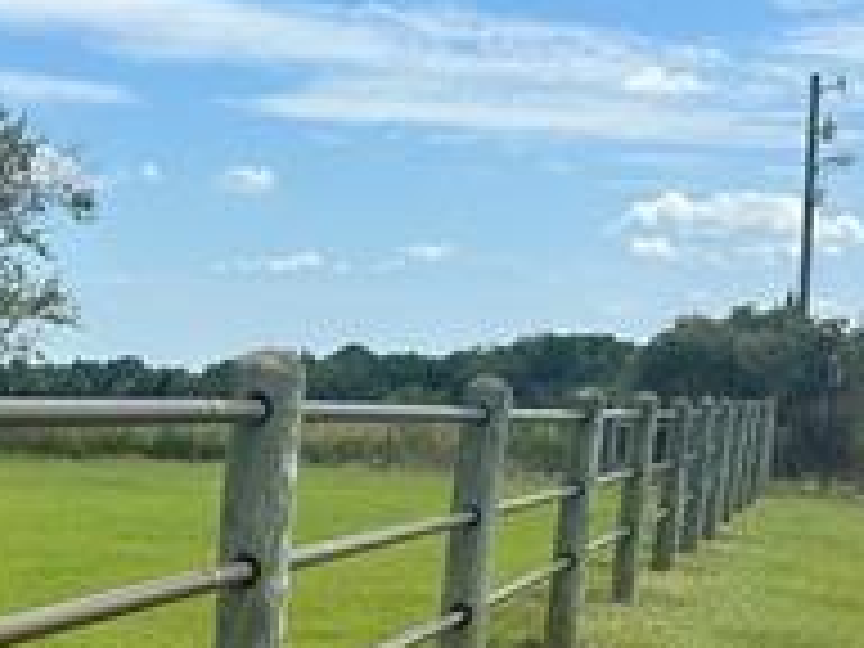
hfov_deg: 22.5
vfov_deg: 17.7
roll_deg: -2.4
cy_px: 752
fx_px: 1997
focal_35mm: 80
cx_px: -171
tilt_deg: -9.7
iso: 80
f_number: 1.78
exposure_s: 1/4762
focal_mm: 6.86
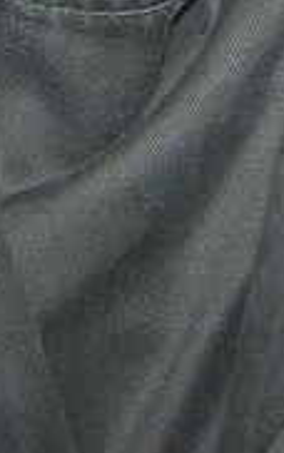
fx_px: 2597
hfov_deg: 6.3
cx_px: 75
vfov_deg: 9.4
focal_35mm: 210
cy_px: -406
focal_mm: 5.85
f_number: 2.8
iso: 64
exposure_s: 1/30
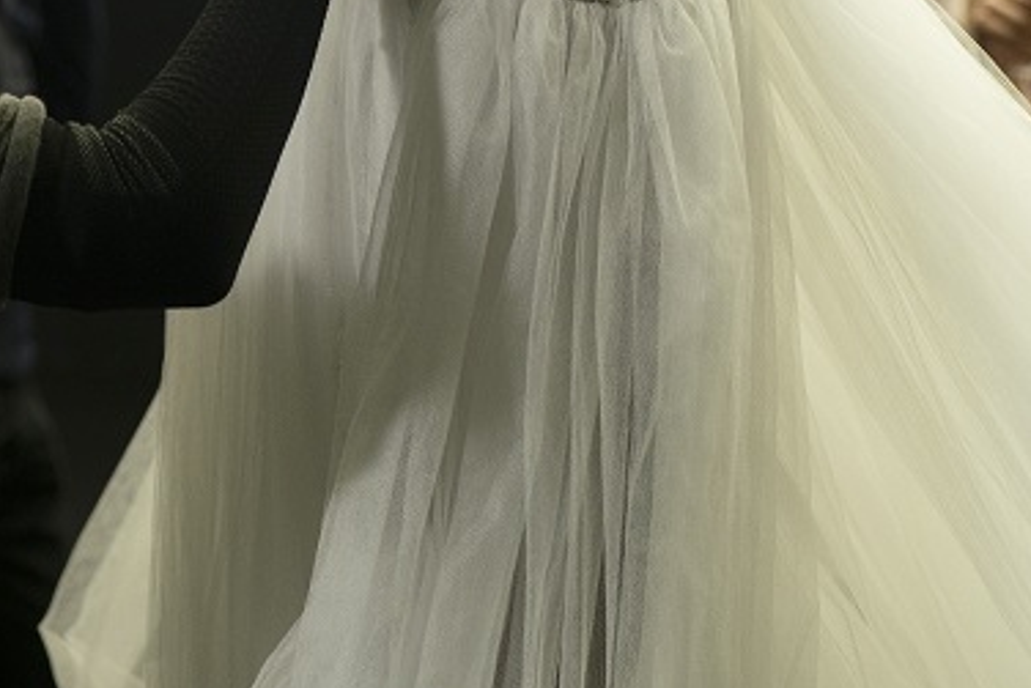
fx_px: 2664
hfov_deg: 21.0
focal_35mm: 93
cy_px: -79
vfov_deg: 14.4
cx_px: -49
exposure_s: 1/250
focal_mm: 35
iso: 1600
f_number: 2.2
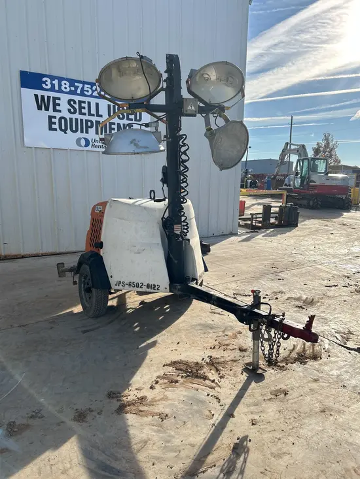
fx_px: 360
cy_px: 240
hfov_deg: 53.1
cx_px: 180
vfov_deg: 67.3
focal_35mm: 26
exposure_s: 1/4115
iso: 50
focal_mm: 5.7
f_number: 1.5
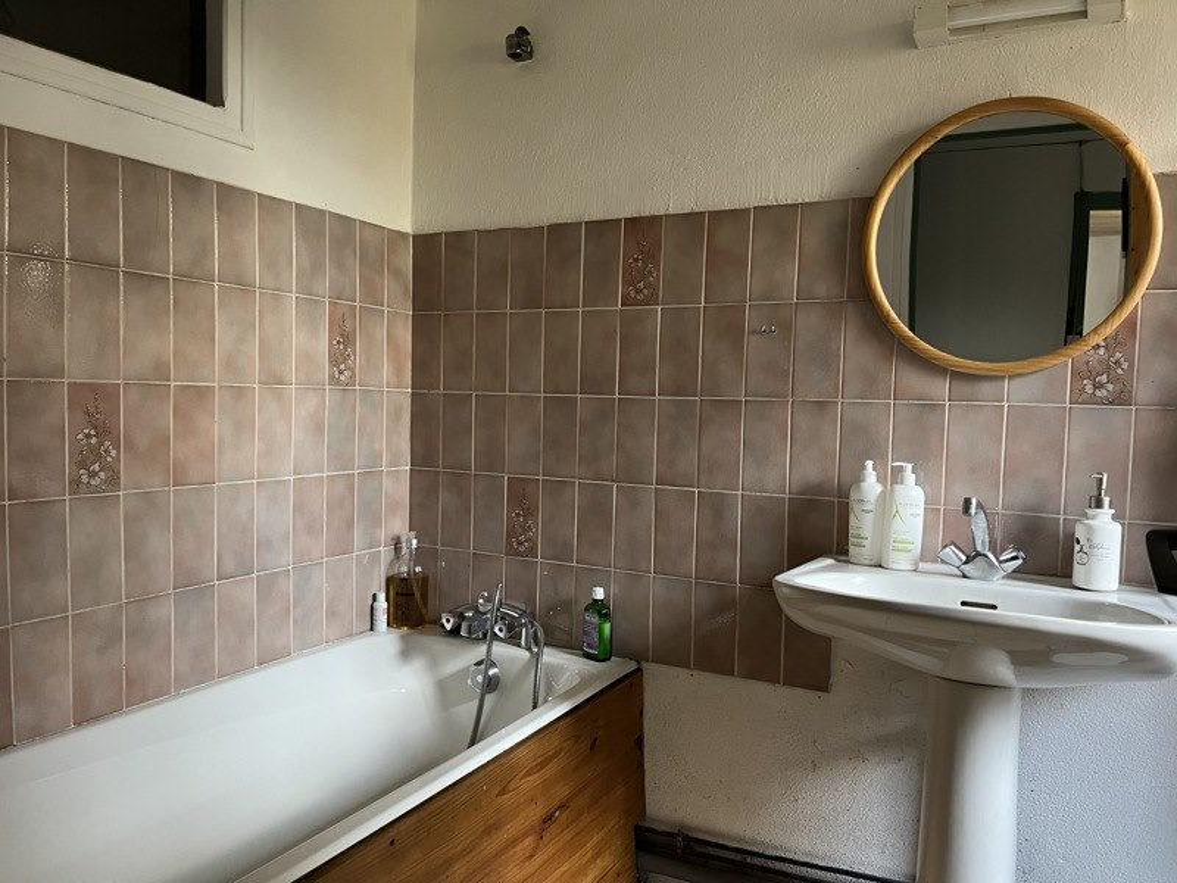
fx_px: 884
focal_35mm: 26
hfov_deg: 67.3
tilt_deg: -0.9
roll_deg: -1.3
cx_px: 588
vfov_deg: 53.1
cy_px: 442
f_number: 1.6
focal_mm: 5.1
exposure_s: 1/60
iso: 320
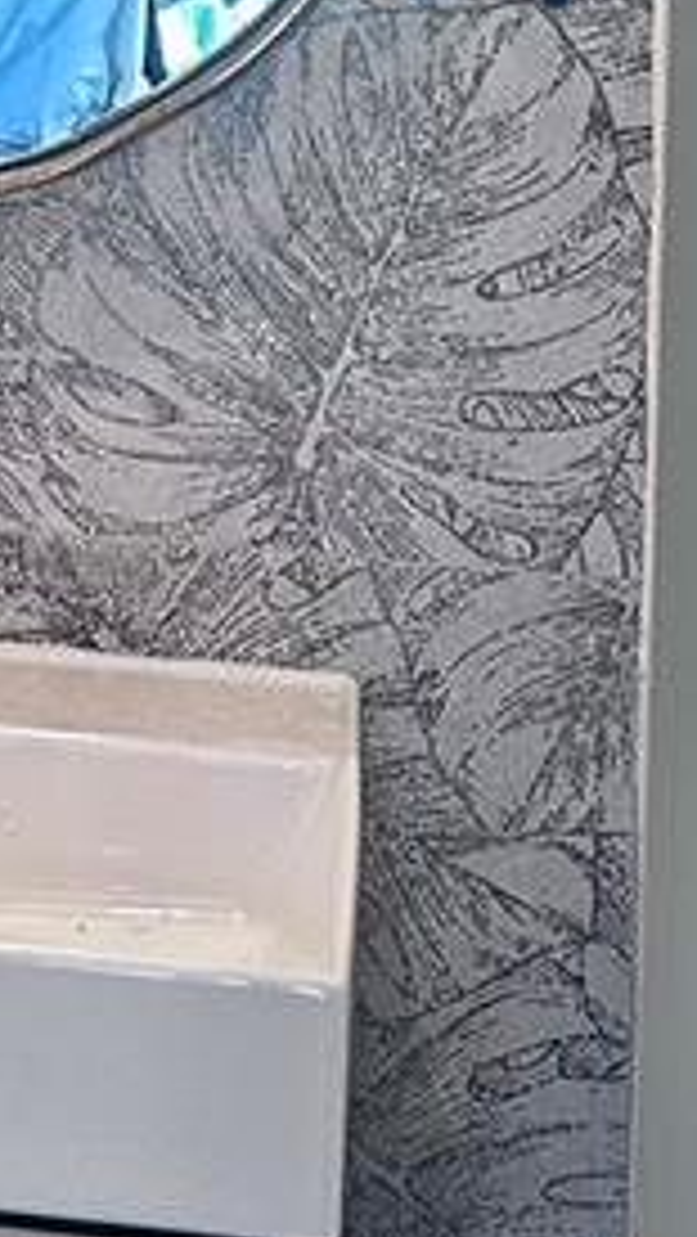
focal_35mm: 114
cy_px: -315
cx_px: -355
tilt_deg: -2.0
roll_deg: -1.8
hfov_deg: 10.3
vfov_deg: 17.7
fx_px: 3740
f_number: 1.78
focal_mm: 6.86
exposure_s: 1/60
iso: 250
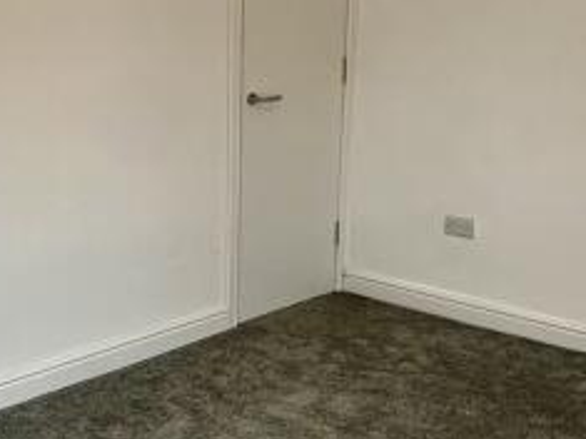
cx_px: 207
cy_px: 334
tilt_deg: -18.5
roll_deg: +0.4
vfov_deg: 23.7
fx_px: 1032
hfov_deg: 31.5
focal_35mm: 61
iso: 160
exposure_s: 1/99
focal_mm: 2.22
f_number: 2.2
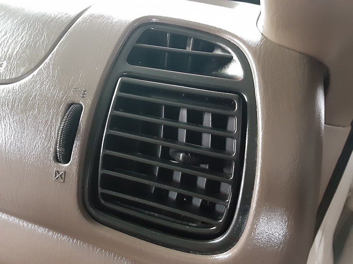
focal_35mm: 27
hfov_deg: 65.3
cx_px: 176
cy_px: 132
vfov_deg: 51.4
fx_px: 275
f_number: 1.9
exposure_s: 1/20
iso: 640
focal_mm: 2.91
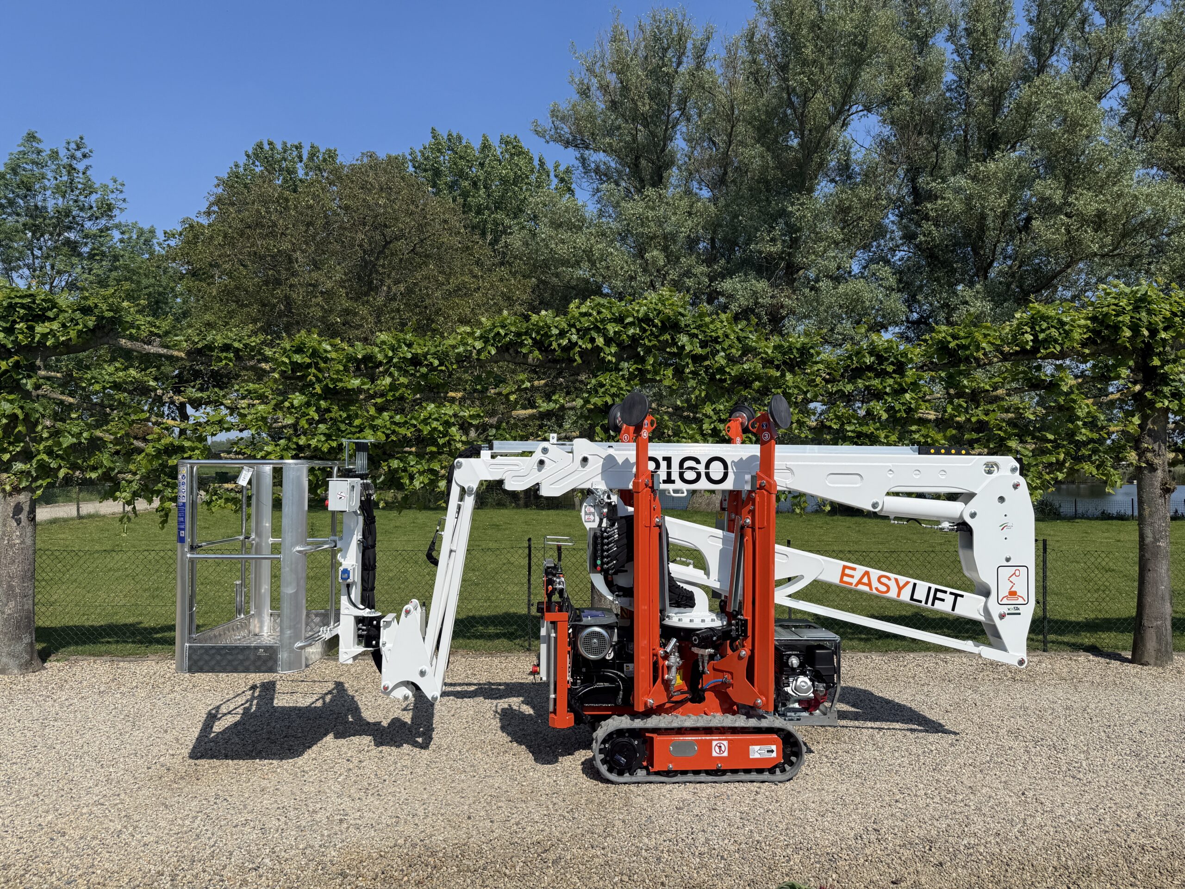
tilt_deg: +1.7
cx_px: 592
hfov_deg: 71.6
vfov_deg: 56.8
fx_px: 822
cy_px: 444
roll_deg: -0.2
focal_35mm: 24
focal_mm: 6.76
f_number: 1.78
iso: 80
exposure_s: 1/6711
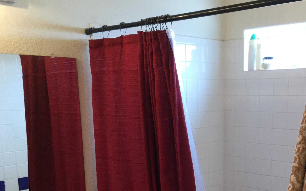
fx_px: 434
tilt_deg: -9.9
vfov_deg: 24.0
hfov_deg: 38.4
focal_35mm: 52
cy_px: 180
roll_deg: -0.8
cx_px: 206
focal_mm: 3.3
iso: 64
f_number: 2.4
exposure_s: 1/30
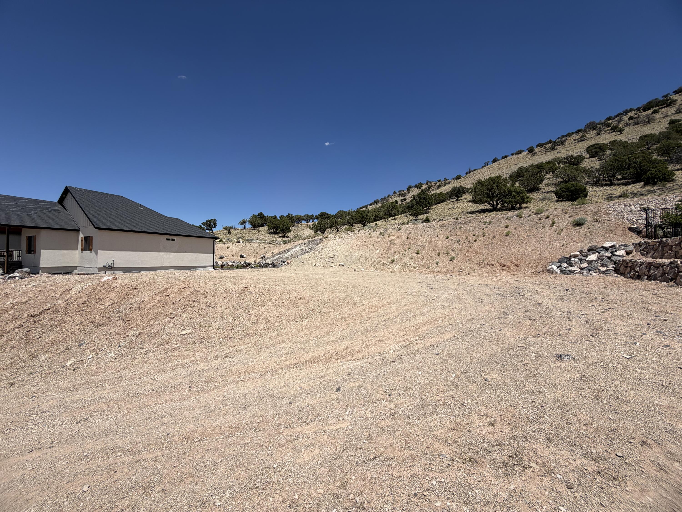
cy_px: 256
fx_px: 276
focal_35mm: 14
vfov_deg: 85.7
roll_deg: +0.2
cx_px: 341
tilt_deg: -0.2
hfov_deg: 102.1
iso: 20
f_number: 2.2
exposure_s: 1/1368
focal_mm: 2.22
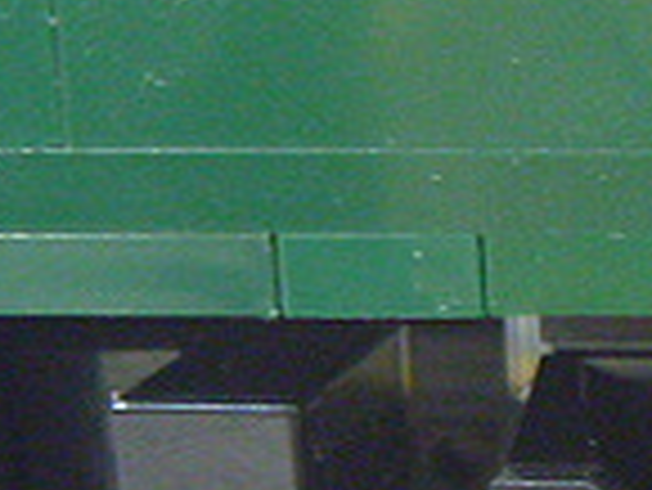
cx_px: 1268
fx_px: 2903
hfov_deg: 11.6
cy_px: 360
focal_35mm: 154
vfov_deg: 9.6
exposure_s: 1/4
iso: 400
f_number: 3.5
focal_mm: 6.3
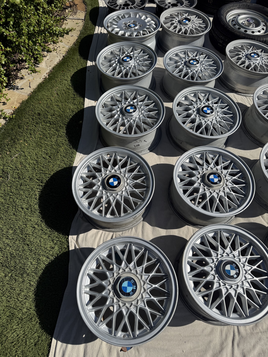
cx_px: 134
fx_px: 248
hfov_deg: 56.8
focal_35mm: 24
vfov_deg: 71.6
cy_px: 178
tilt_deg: -57.2
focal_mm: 6.76
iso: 80
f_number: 1.78
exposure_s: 1/8130
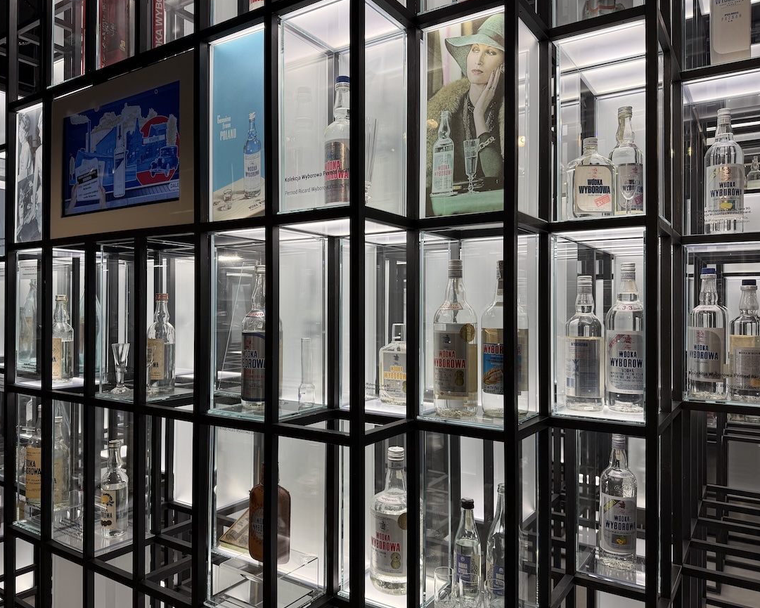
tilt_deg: +0.0
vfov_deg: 54.9
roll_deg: +0.1
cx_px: 356
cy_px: 306
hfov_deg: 66.0
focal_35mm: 26
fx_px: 585
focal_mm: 6.76
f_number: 1.78
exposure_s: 1/122
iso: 80
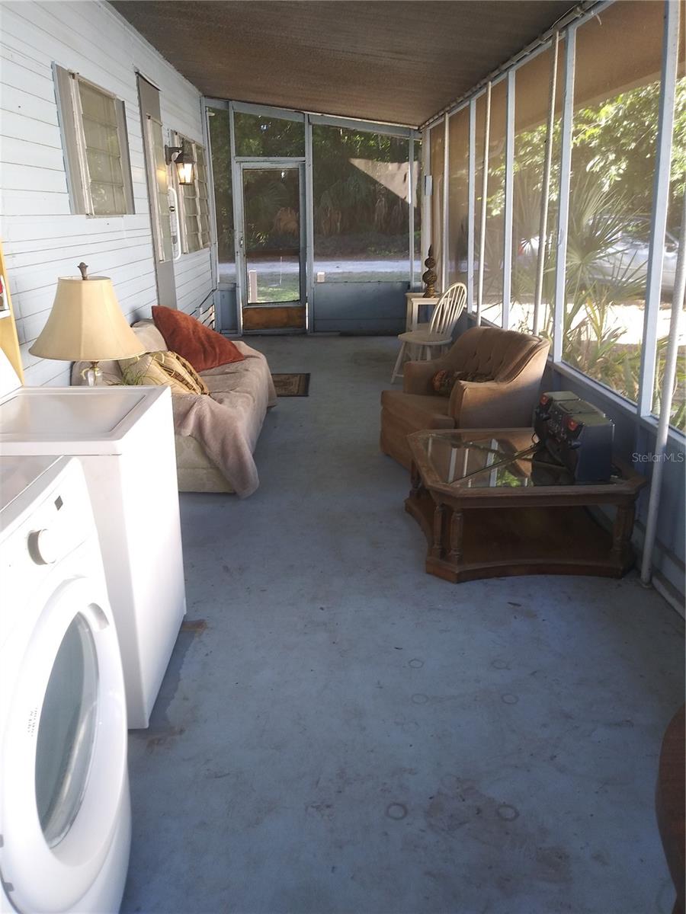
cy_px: 457
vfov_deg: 65.3
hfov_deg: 51.4
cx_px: 343
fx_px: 713
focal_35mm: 27
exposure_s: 1/40
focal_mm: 3.7
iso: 50
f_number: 2.2
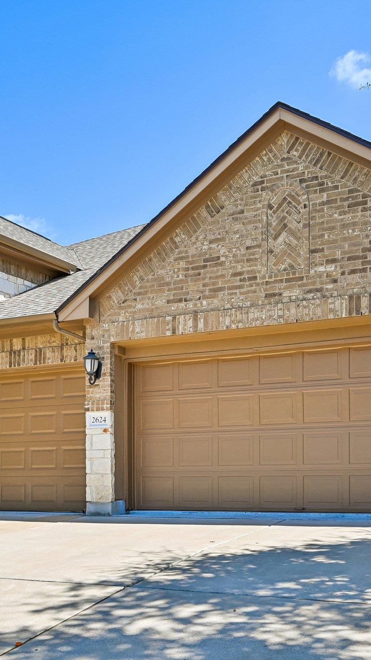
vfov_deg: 49.6
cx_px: 148
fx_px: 714
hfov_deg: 29.1
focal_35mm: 41
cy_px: 334
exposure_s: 1/320
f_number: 8
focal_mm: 25.5
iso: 100
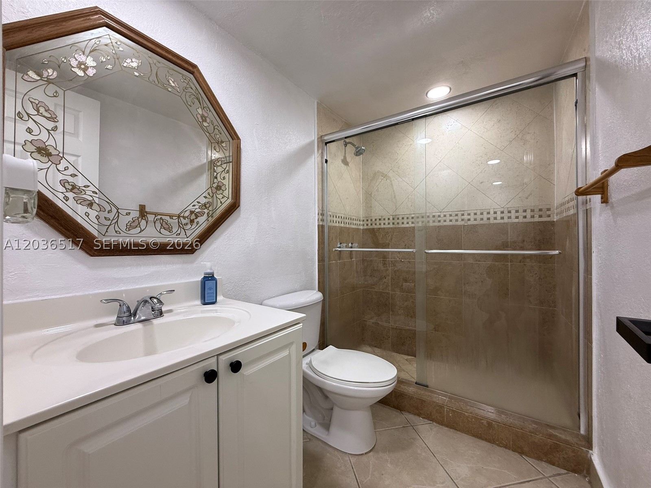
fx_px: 263
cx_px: 326
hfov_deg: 102.1
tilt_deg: +0.3
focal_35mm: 14
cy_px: 244
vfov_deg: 85.7
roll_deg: +0.2
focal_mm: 2.22
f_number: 2.2
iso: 200
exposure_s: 1/120
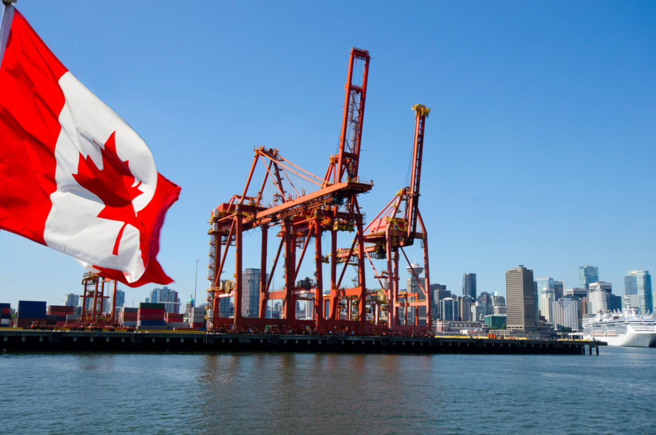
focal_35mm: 36
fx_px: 655
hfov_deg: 53.2
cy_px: 218
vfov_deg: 36.7
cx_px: 328
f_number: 10
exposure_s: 1/320
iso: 200
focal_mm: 24
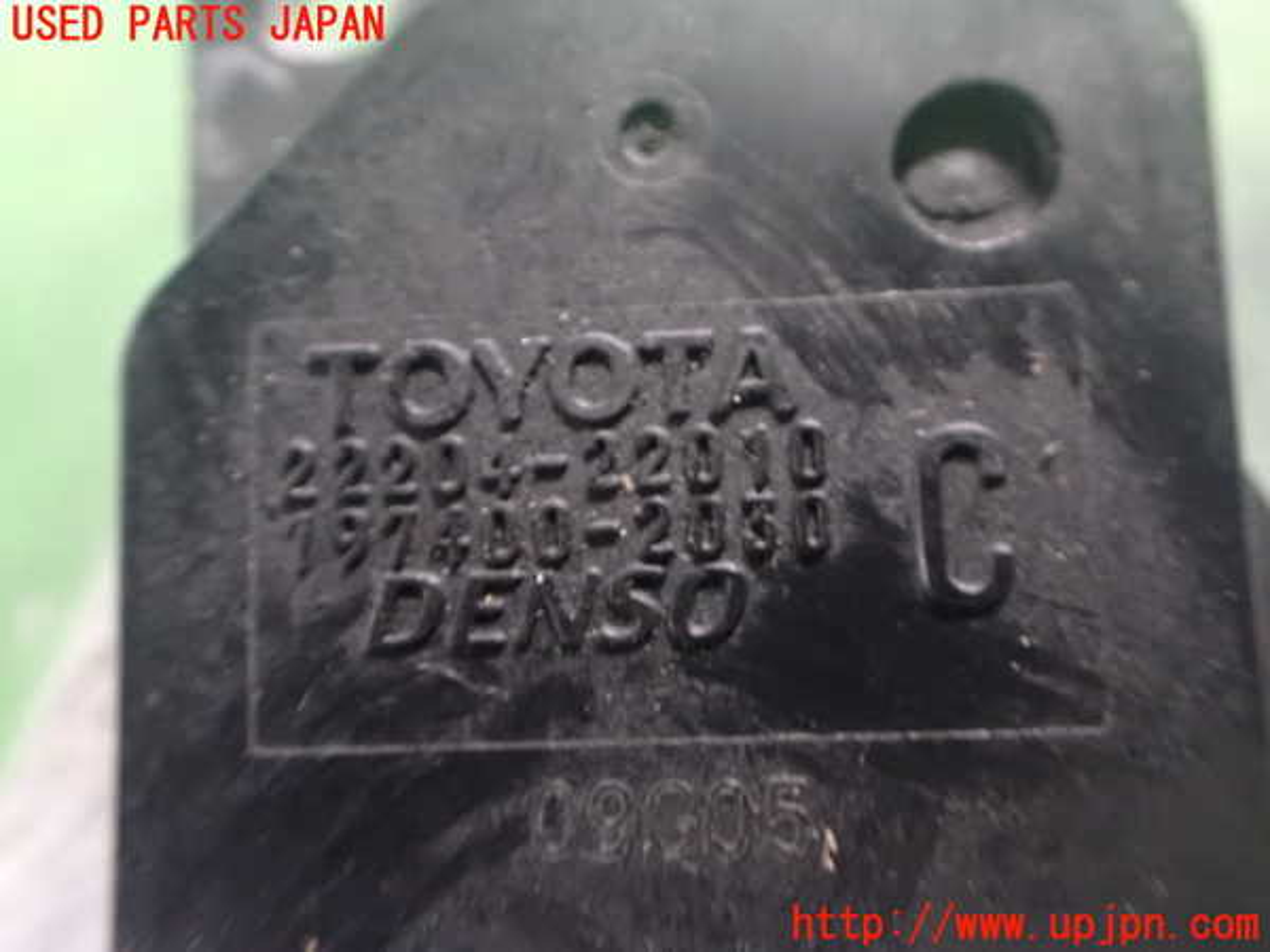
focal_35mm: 30
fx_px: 1101
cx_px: 635
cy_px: 476
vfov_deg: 46.8
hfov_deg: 60.0
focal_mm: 5.4
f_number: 2.3
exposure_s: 1/25
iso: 1600
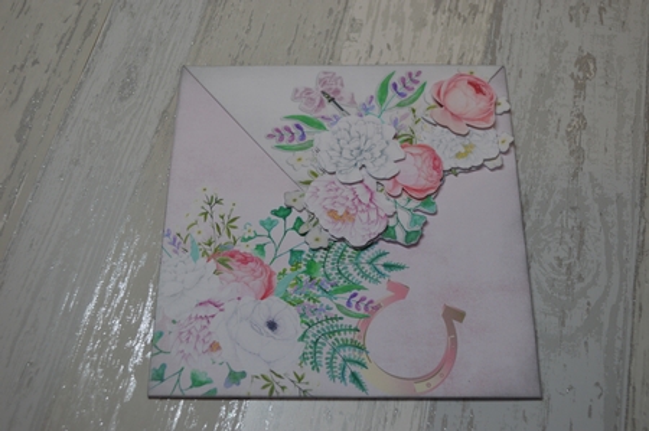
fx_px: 783
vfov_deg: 30.8
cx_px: 324
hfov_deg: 45.0
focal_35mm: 44
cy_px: 216
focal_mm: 29
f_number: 4.5
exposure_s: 1/50
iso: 400
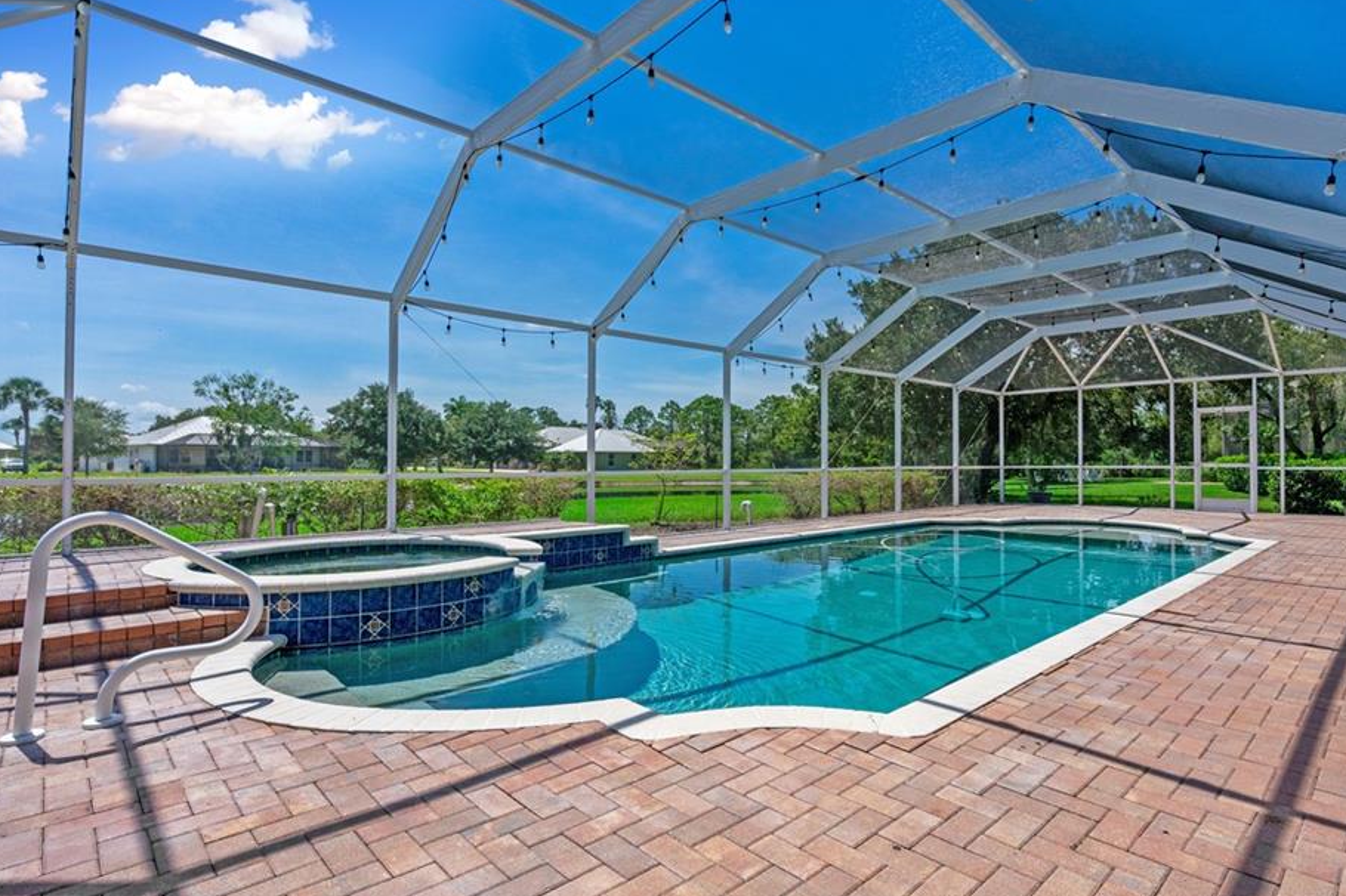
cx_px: 725
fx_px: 673
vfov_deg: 67.3
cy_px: 464
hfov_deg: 89.9
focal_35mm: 18
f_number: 8
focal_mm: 16
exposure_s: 1/800
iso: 400
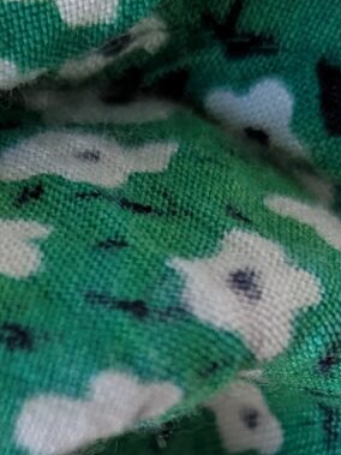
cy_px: 503
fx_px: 1708
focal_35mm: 130
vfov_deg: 14.8
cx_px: 177
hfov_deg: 11.4
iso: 408
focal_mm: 6.81
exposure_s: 1/84.5
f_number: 1.85
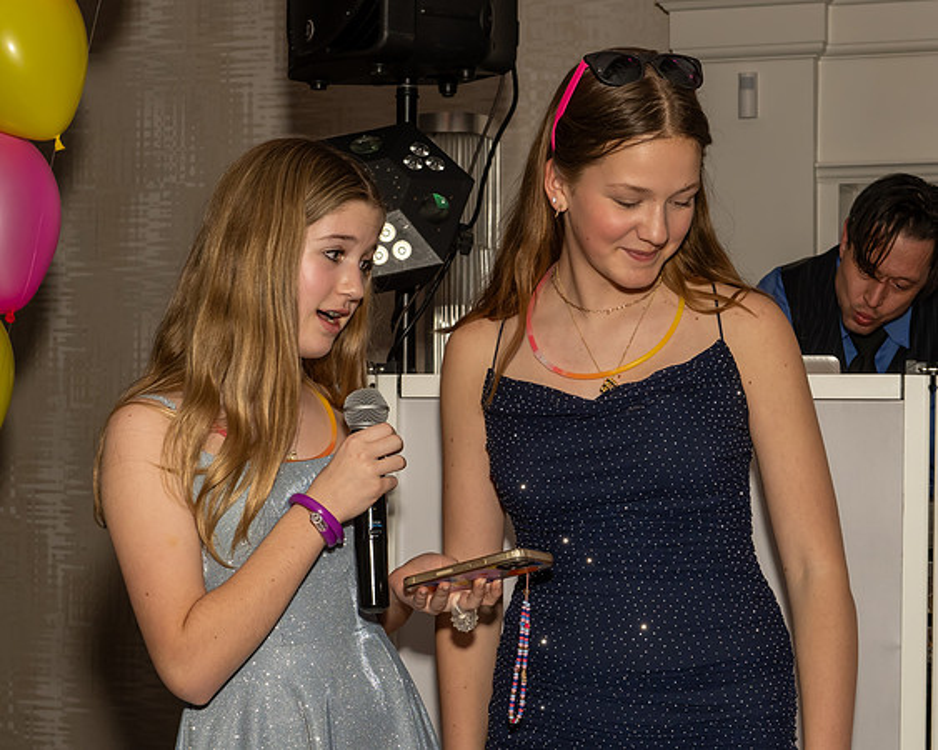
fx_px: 2015
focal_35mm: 73
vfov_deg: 21.1
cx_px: 424
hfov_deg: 26.2
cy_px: 362
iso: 800
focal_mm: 38
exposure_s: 1/250
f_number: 8
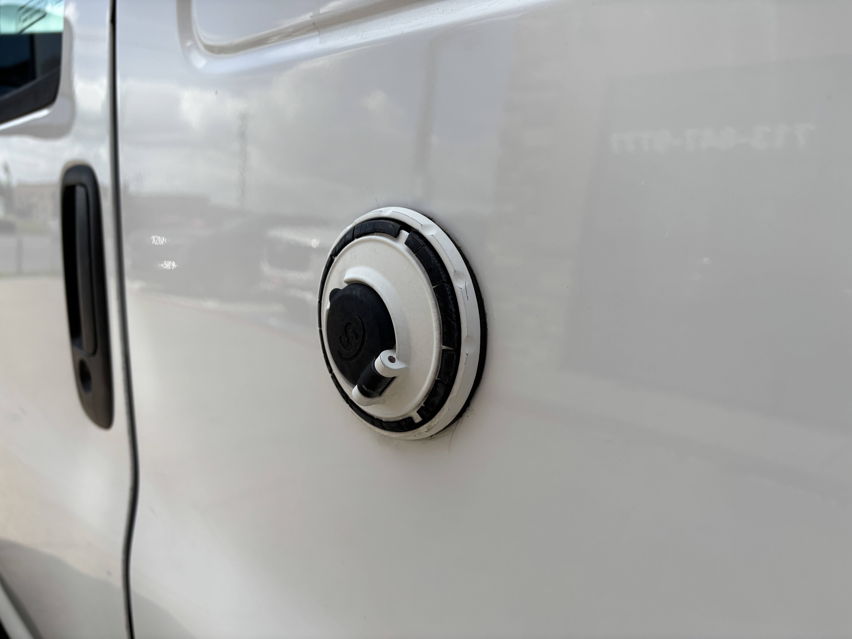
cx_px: 426
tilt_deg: -15.1
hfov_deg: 67.3
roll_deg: +1.4
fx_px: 640
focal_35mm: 26
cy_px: 320
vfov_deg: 53.1
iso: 50
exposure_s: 1/2242
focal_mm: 5.96
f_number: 1.6
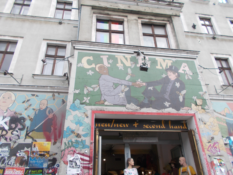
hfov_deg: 67.3
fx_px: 175
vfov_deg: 53.1
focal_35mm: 26
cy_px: 88
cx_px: 116
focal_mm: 4.6
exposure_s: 1/320
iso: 80
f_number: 3.2
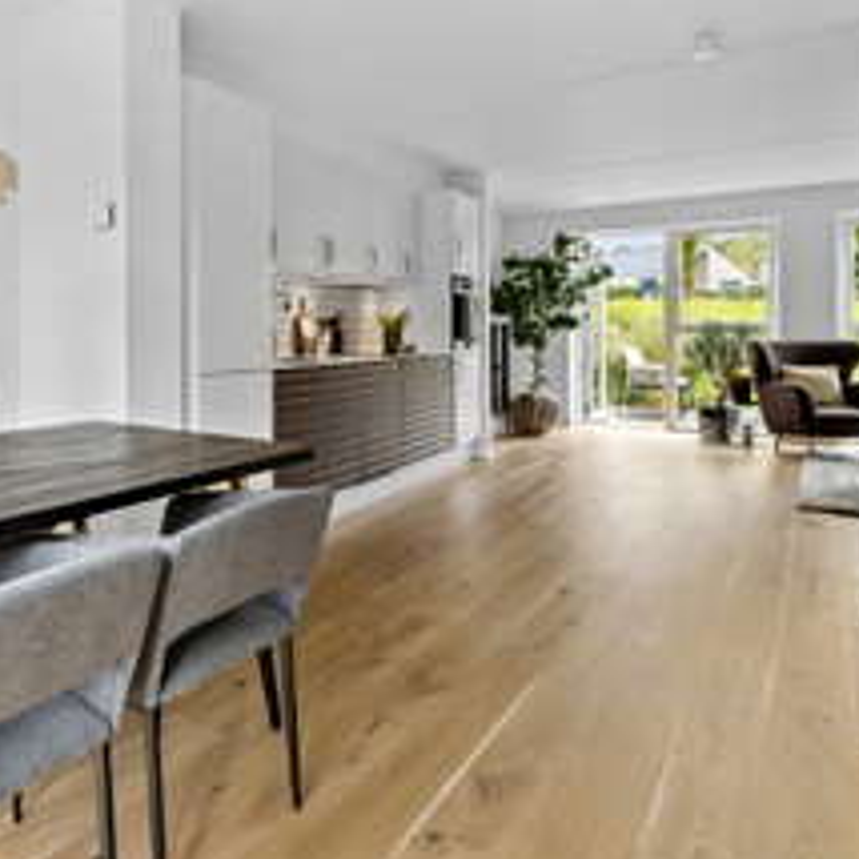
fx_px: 702
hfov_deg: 58.7
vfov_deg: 62.5
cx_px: 189
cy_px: 353
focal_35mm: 25
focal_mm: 10
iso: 500
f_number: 8
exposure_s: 1/50
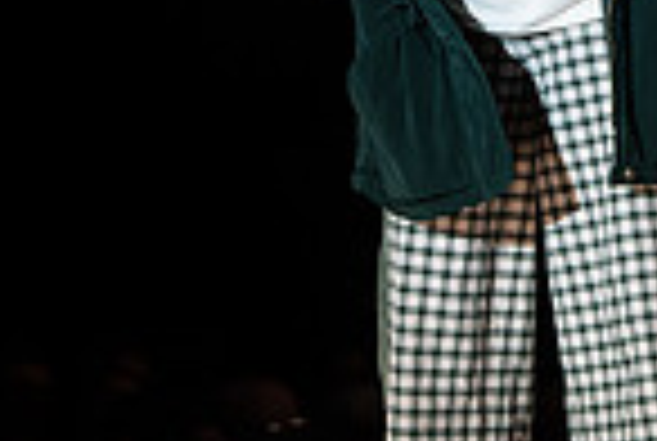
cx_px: 794
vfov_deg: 3.9
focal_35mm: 353
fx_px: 6455
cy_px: -9
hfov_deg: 5.8
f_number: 3.5
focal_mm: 81
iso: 800
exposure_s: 1/640
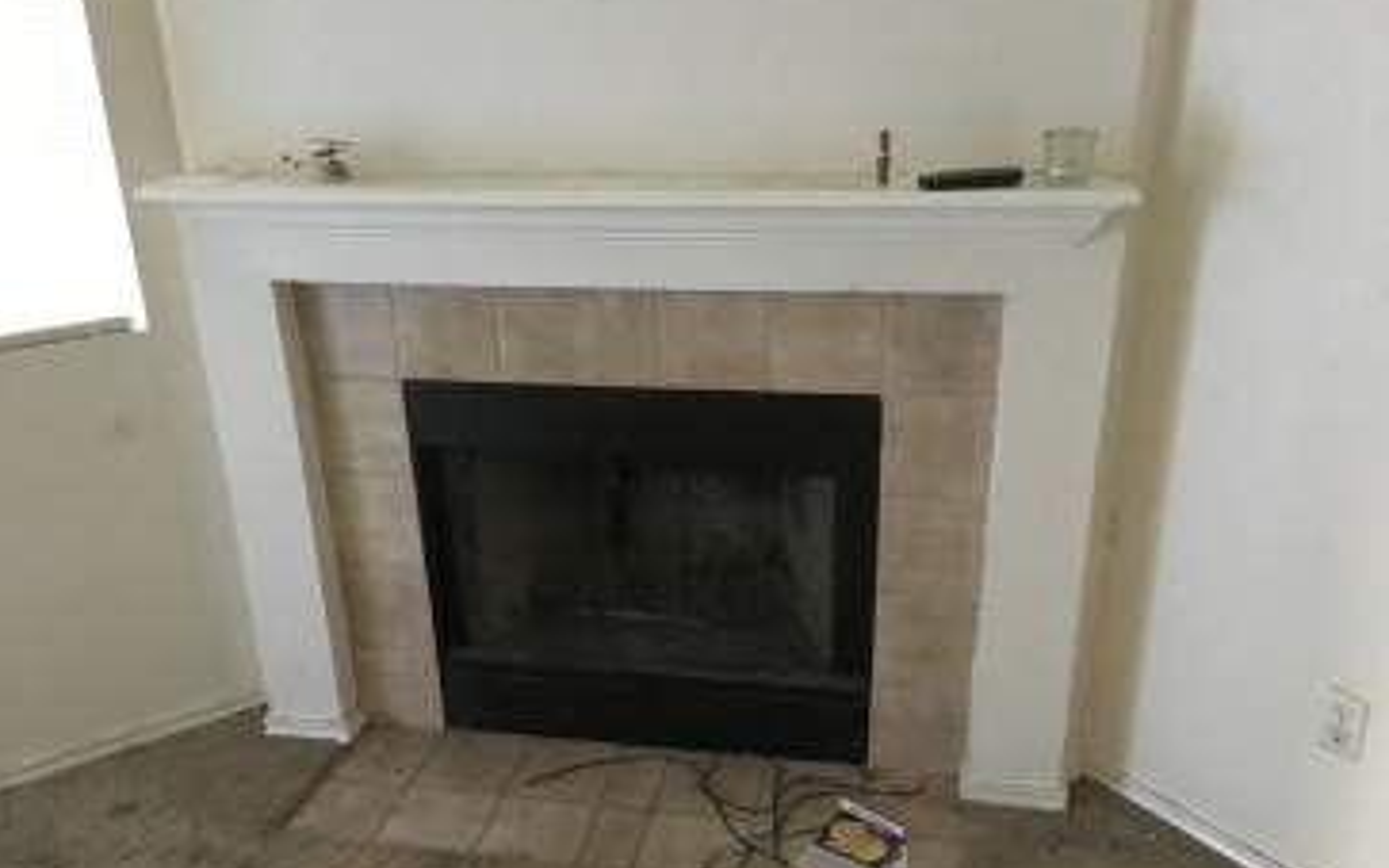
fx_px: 1174
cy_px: 497
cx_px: 693
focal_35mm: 31
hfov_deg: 61.2
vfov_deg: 40.5
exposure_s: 1/15
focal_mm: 4.15
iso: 400
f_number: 2.2
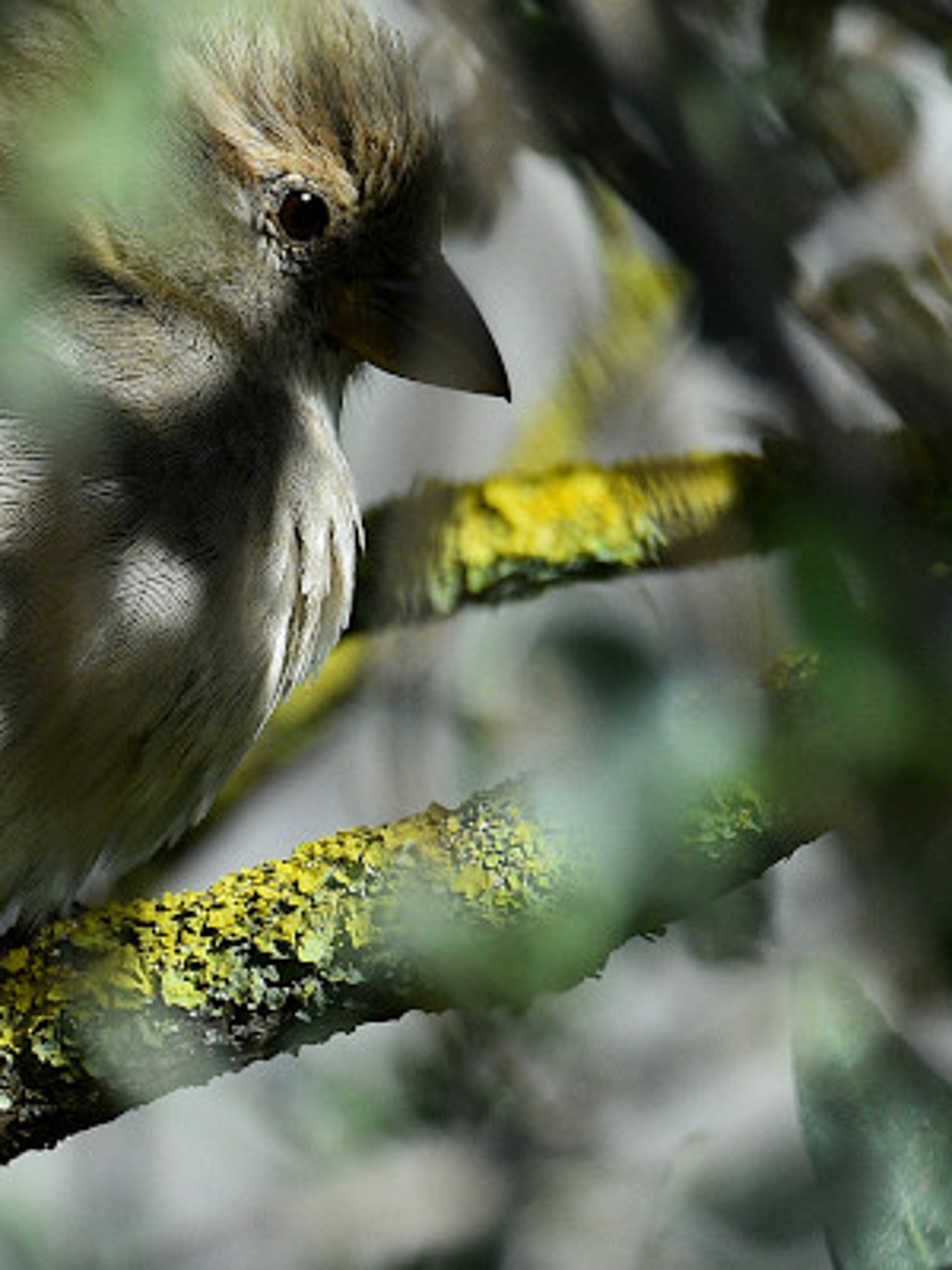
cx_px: -70
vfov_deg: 1.4
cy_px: 462
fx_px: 52877
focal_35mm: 1442
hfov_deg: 1.0
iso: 280
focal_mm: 400
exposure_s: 1/500
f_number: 8
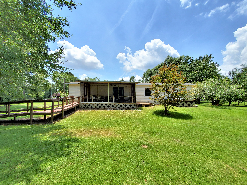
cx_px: 124
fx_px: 93
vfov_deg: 89.9
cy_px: 92
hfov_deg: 106.2
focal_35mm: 13
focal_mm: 1.8
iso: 50
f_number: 2.2
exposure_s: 1/1141
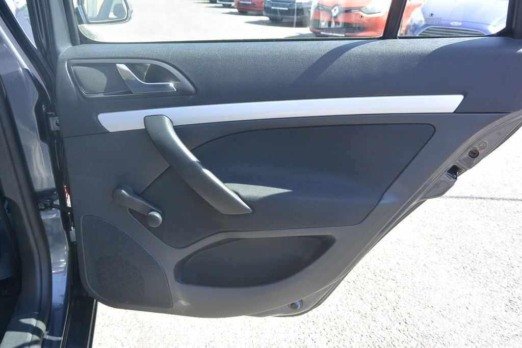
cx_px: 261
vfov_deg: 42.3
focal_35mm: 31
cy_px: 174
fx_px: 450
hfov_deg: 60.3
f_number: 3.8
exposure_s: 1/250
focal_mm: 11.8
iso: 200
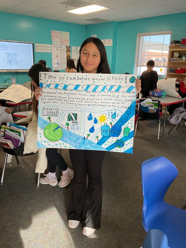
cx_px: 93
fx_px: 208
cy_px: 124
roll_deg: -1.4
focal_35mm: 29
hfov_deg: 48.2
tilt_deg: -16.6
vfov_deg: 61.7
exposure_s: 1/60
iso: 100
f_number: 1.8
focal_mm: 3
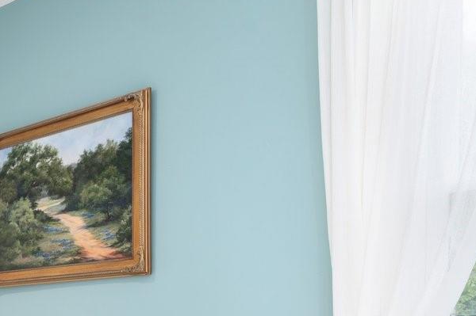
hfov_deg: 24.9
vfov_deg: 21.4
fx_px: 789
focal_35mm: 60
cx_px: -255
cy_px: 355
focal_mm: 17.5
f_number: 8
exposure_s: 1.6
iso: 125
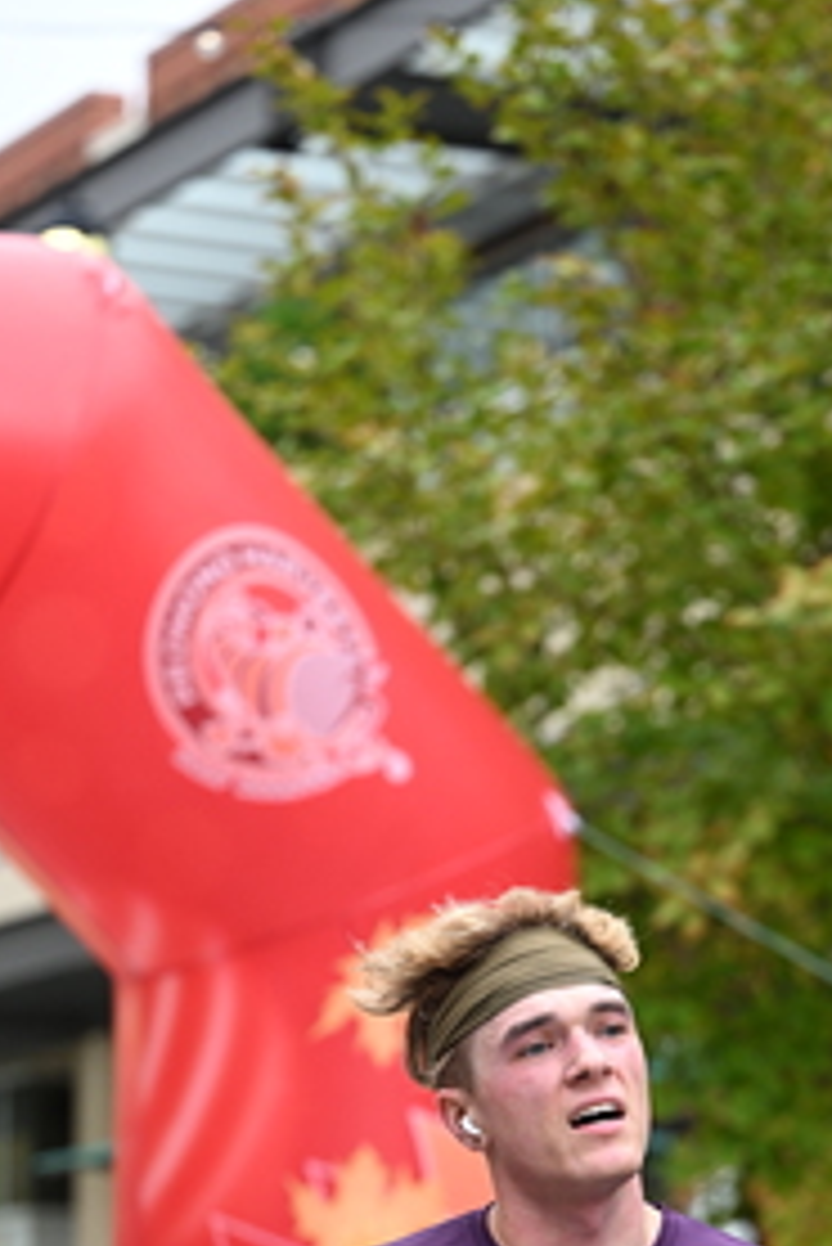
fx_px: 5782
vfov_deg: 12.2
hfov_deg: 8.2
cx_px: 632
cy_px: 1120
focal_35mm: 167
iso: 640
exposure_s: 1/2000
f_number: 2.8
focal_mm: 84
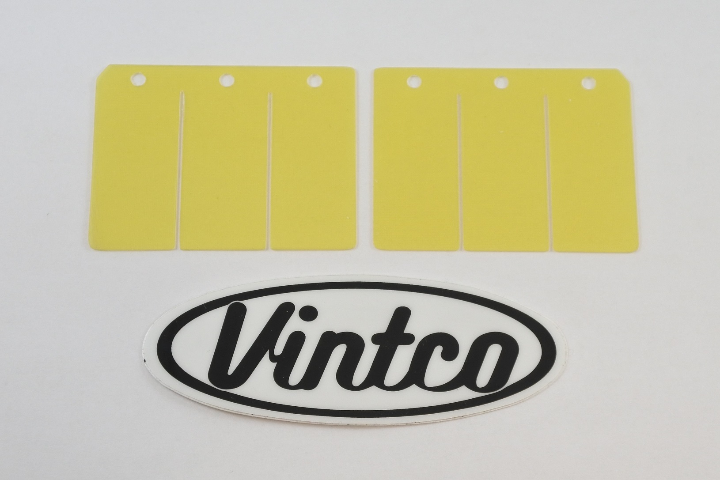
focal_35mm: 46
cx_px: 360
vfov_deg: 29.2
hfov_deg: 42.7
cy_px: 240
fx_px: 920
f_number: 4.5
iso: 400
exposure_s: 1/160
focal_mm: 17.2
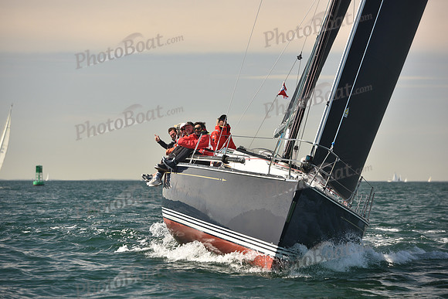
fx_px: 2054
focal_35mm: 165
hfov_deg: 12.4
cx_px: 224
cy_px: 150
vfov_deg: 8.3
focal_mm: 165
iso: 250
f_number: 5
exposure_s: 1/640
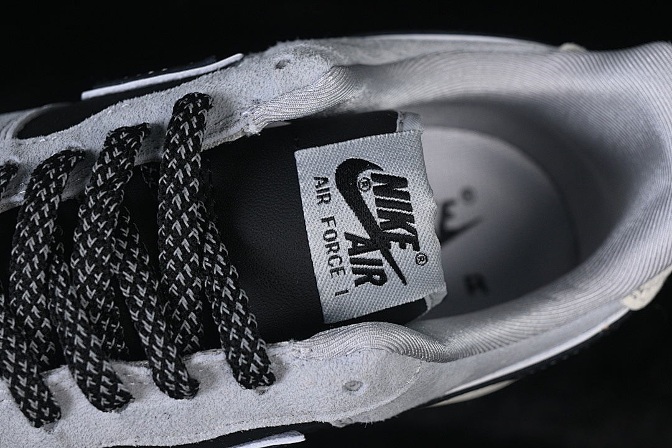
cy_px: 224
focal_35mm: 75
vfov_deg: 18.2
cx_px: 336
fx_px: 1400
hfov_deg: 27.0
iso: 160
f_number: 7.1
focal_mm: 50
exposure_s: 1/60
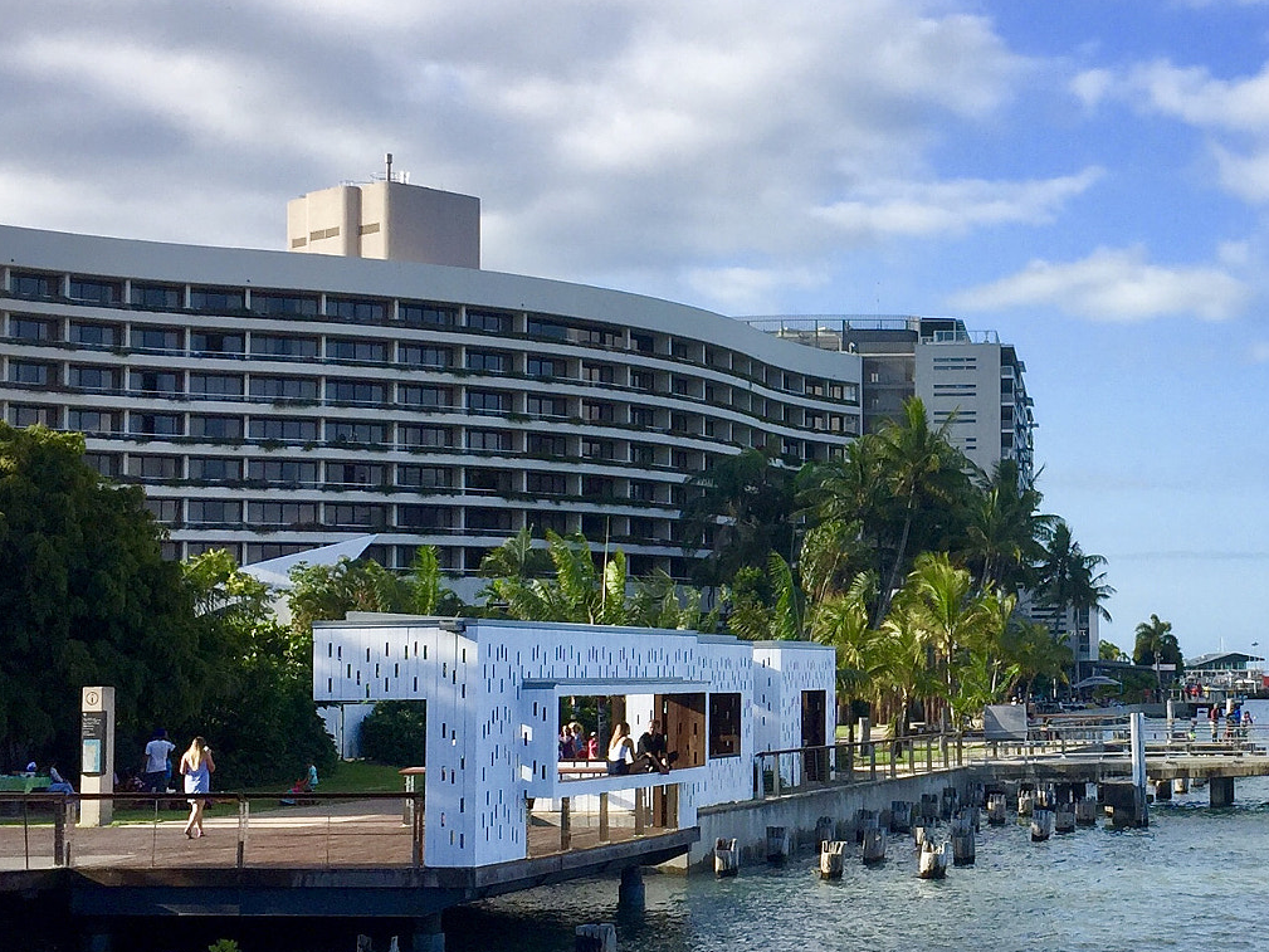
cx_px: 748
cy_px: 425
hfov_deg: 41.1
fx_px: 1687
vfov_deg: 31.5
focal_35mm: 46
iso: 32
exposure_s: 1/1319
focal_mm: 4.15
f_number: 2.2
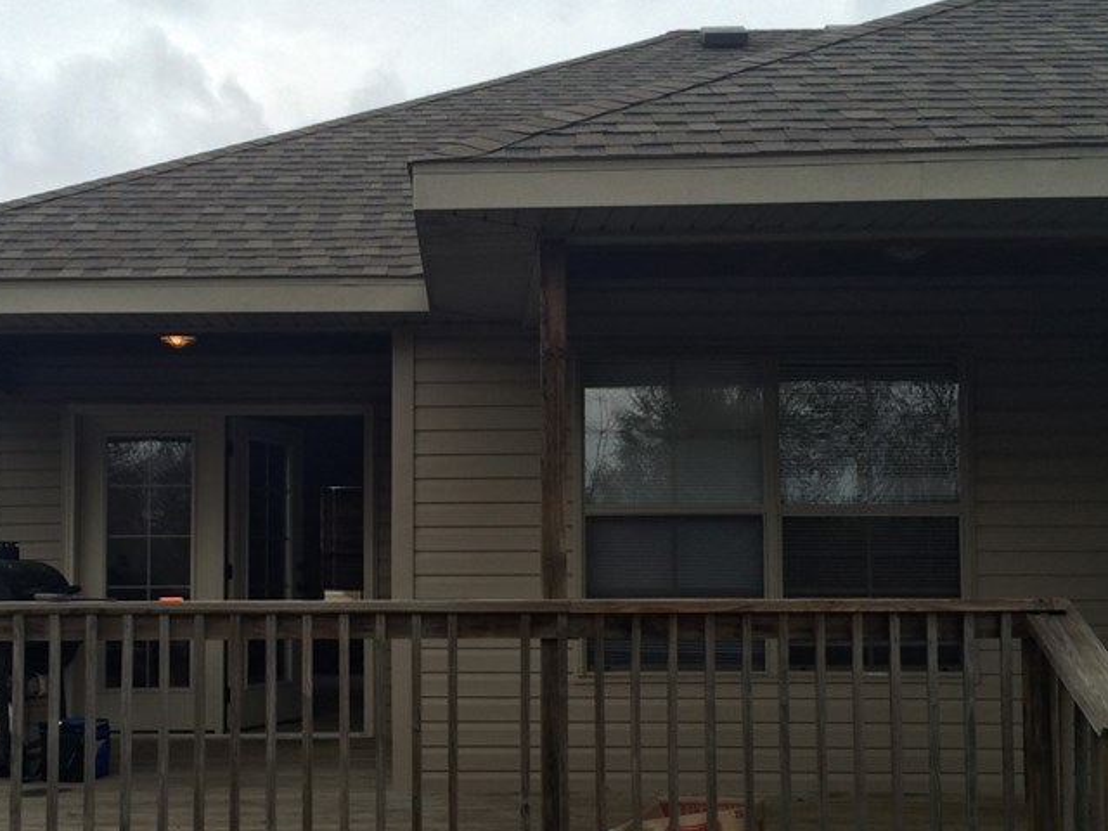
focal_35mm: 48
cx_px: 459
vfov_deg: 30.2
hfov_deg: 39.5
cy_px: 512
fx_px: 1536
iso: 40
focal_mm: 4.12
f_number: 2.2
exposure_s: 1/1172
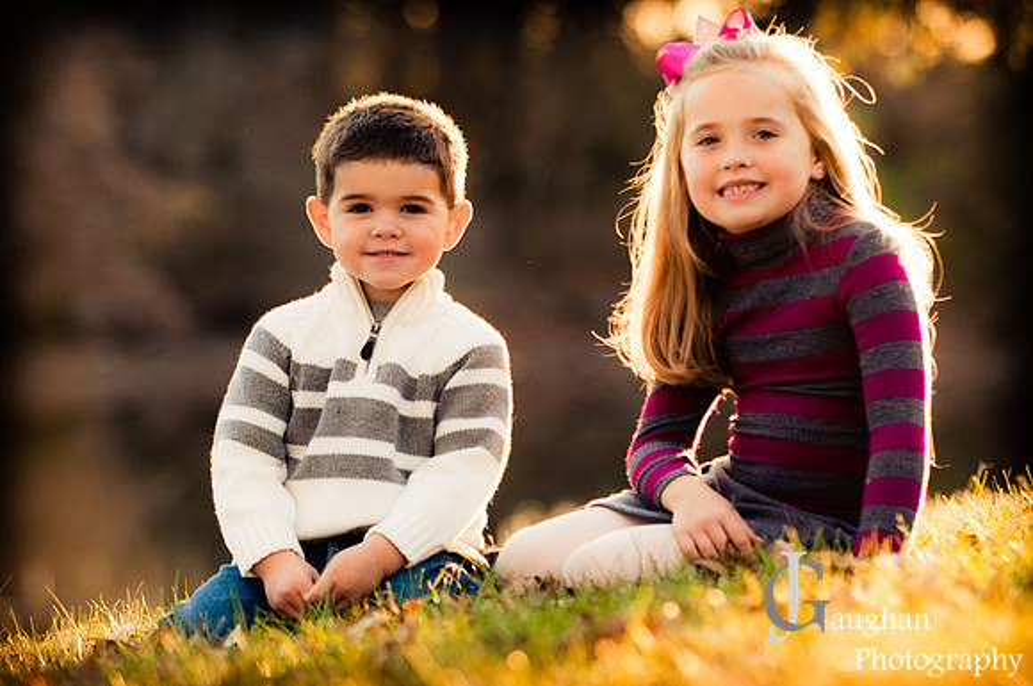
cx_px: 516
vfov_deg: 6.8
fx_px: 5802
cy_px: 343
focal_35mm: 202
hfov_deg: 10.2
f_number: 3.2
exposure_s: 1/320
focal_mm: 135
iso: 400
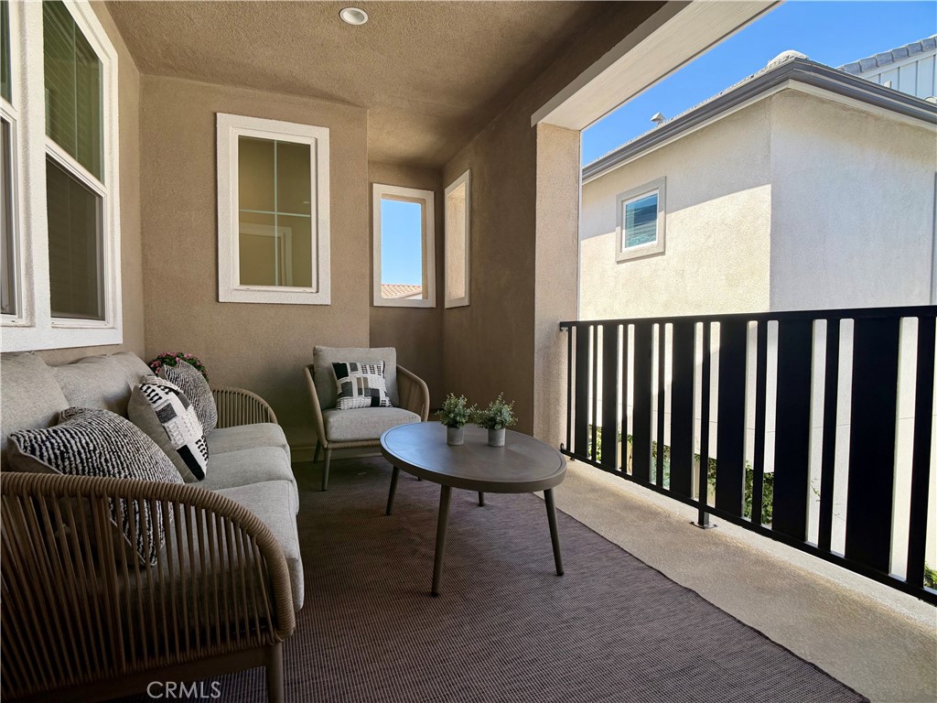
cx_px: 468
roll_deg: -0.7
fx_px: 650
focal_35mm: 24
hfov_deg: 71.6
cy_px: 352
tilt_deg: -2.1
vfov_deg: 56.8
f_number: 1.78
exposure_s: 1/660
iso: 100
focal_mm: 6.76
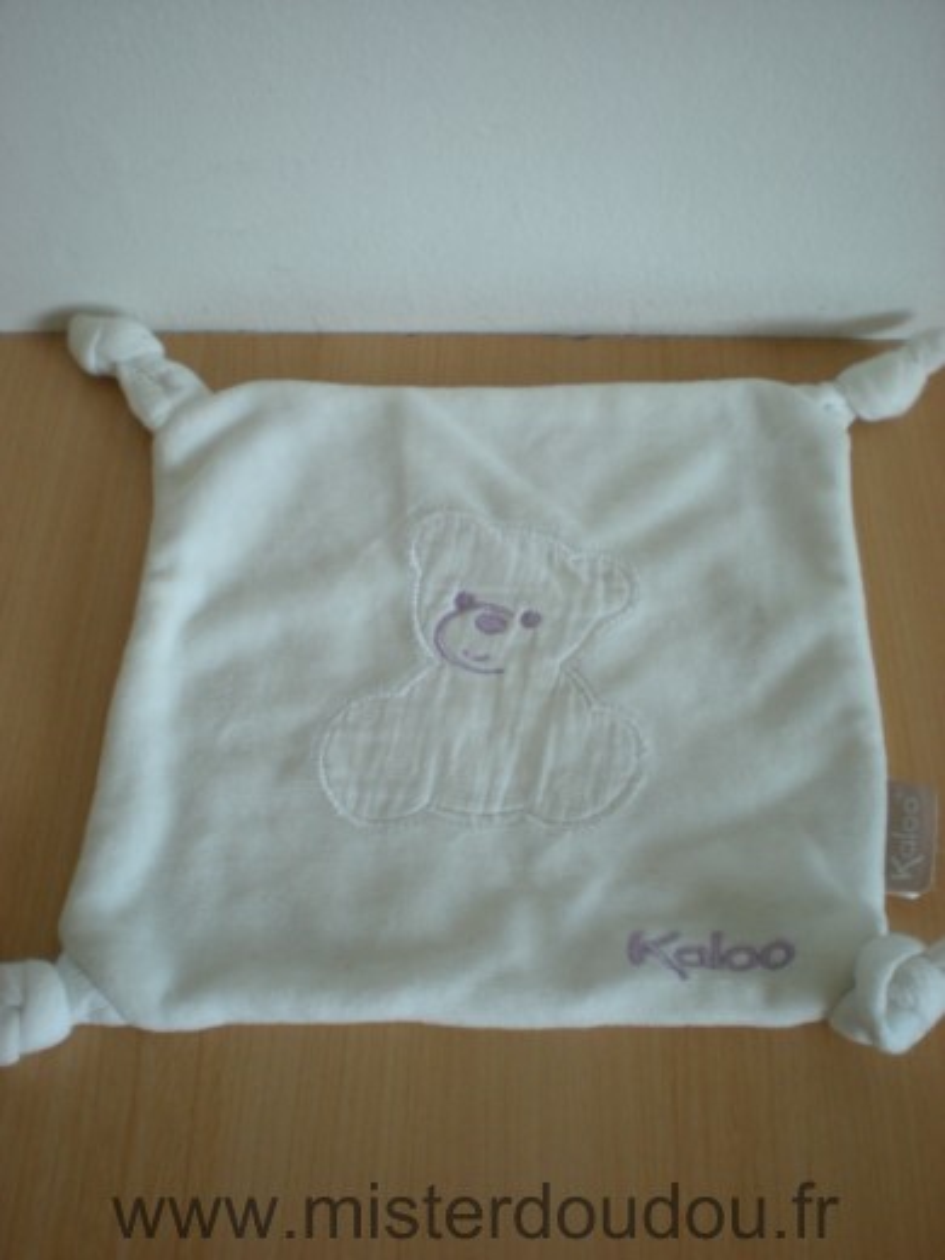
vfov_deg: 49.0
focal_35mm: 38
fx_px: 1383
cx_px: 472
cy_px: 630
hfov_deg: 37.7
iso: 200
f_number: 3.1
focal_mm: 6.3
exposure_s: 1/28.4
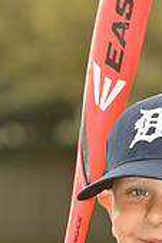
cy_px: 276
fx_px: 4856
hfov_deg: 1.9
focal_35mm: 721
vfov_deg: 2.9
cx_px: 151
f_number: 5
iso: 200
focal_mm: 140
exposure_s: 1/400
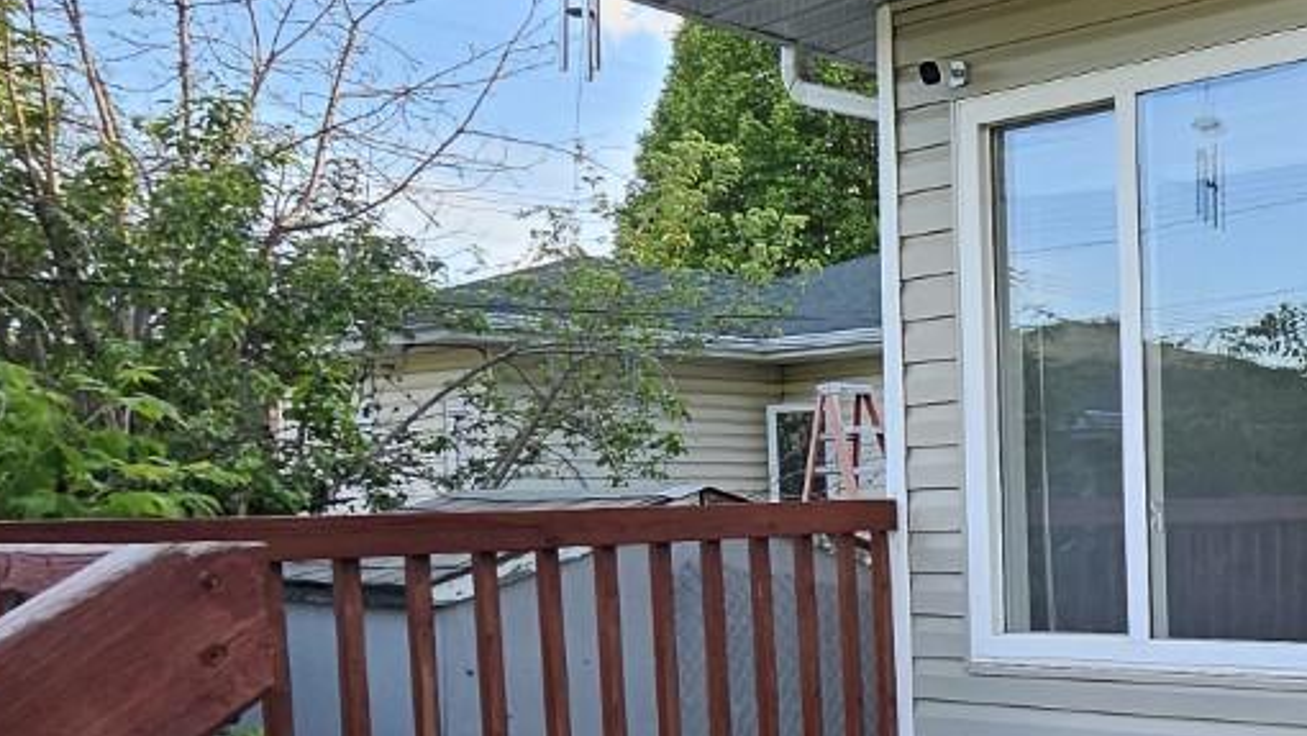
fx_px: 1386
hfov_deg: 38.8
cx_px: 1522
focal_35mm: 40
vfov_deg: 29.4
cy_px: 523
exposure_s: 1/123
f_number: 2.2
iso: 32
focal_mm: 1.74
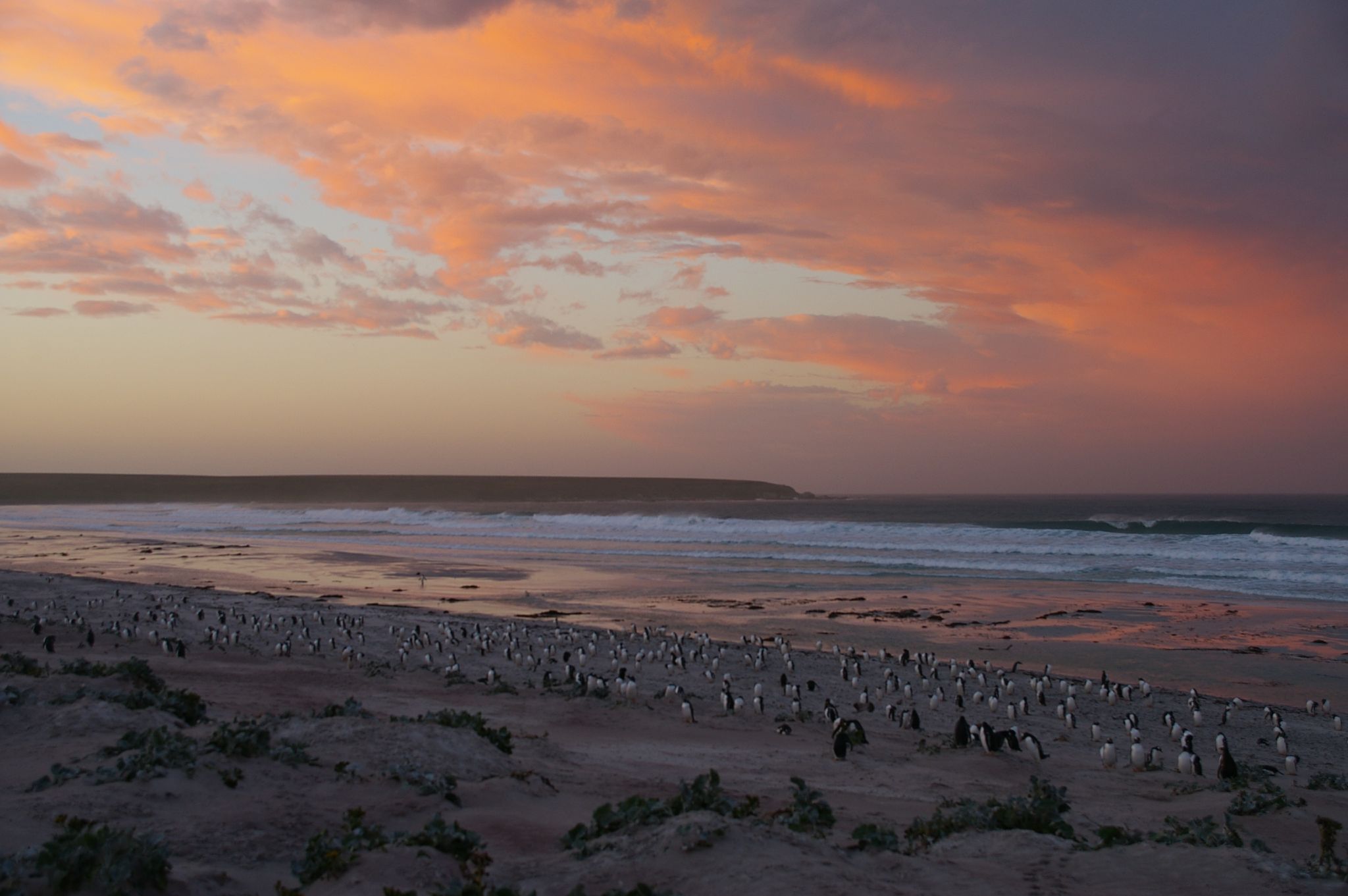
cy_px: 448
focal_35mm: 45
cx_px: 674
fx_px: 1683
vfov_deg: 29.8
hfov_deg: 43.6
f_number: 5.6
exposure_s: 1/30
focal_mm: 30
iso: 200
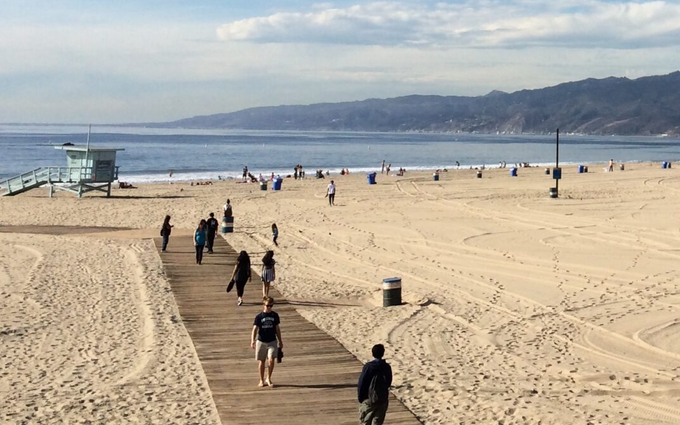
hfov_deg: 25.9
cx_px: 670
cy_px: -113
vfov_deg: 16.3
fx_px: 1408
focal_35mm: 76
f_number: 2.2
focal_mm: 4.12
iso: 40
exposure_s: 1/3425
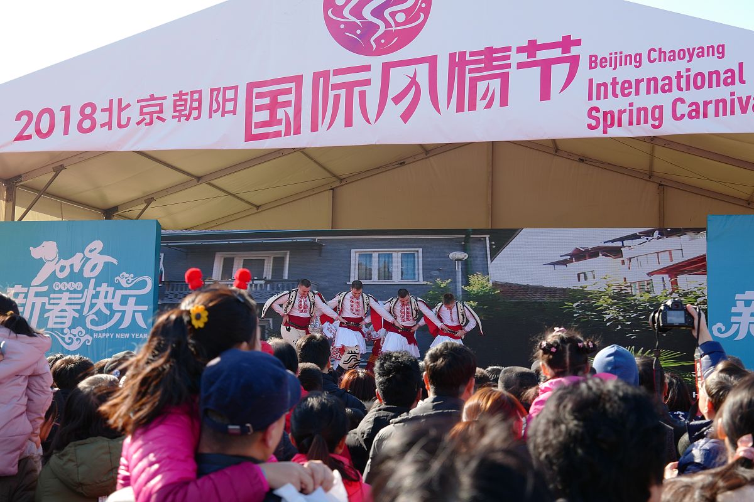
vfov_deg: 25.5
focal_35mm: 53
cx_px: 377
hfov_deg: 37.5
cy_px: 251
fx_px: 1110
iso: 100
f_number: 5
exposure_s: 1/125
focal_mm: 35
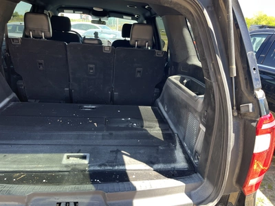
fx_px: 207
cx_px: 138
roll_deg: -2.3
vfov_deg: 53.1
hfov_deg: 67.3
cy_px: 103
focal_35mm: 26
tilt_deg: -21.3
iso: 50
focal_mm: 5.1
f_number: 1.6
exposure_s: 1/121
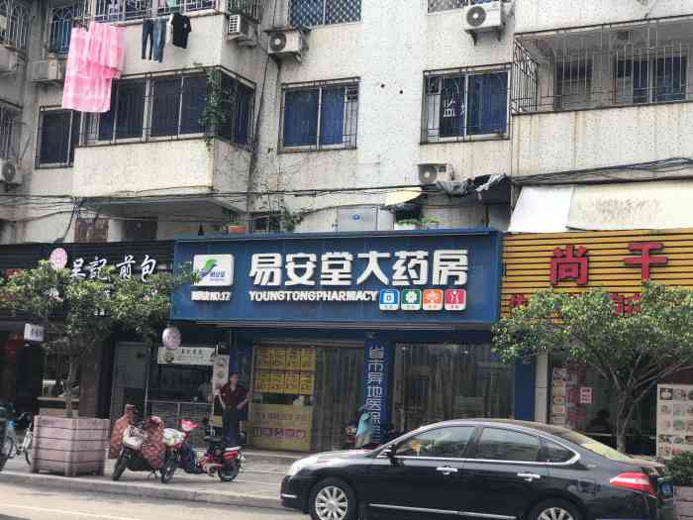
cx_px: 346
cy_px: 260
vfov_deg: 25.7
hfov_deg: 33.8
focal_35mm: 57
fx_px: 1141
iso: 20
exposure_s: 1/191
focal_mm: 6.6
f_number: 2.8
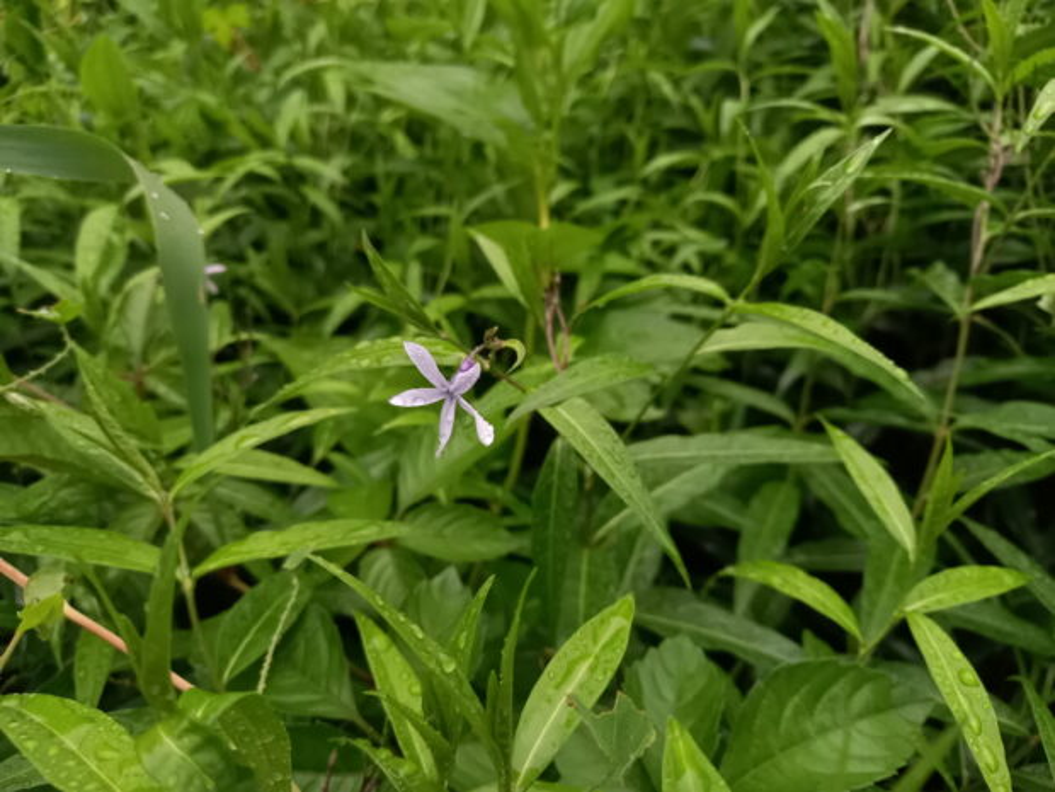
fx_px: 762
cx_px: 528
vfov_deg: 54.9
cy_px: 396
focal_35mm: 25
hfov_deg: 69.4
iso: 400
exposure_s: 1/50
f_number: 2
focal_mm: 4.6
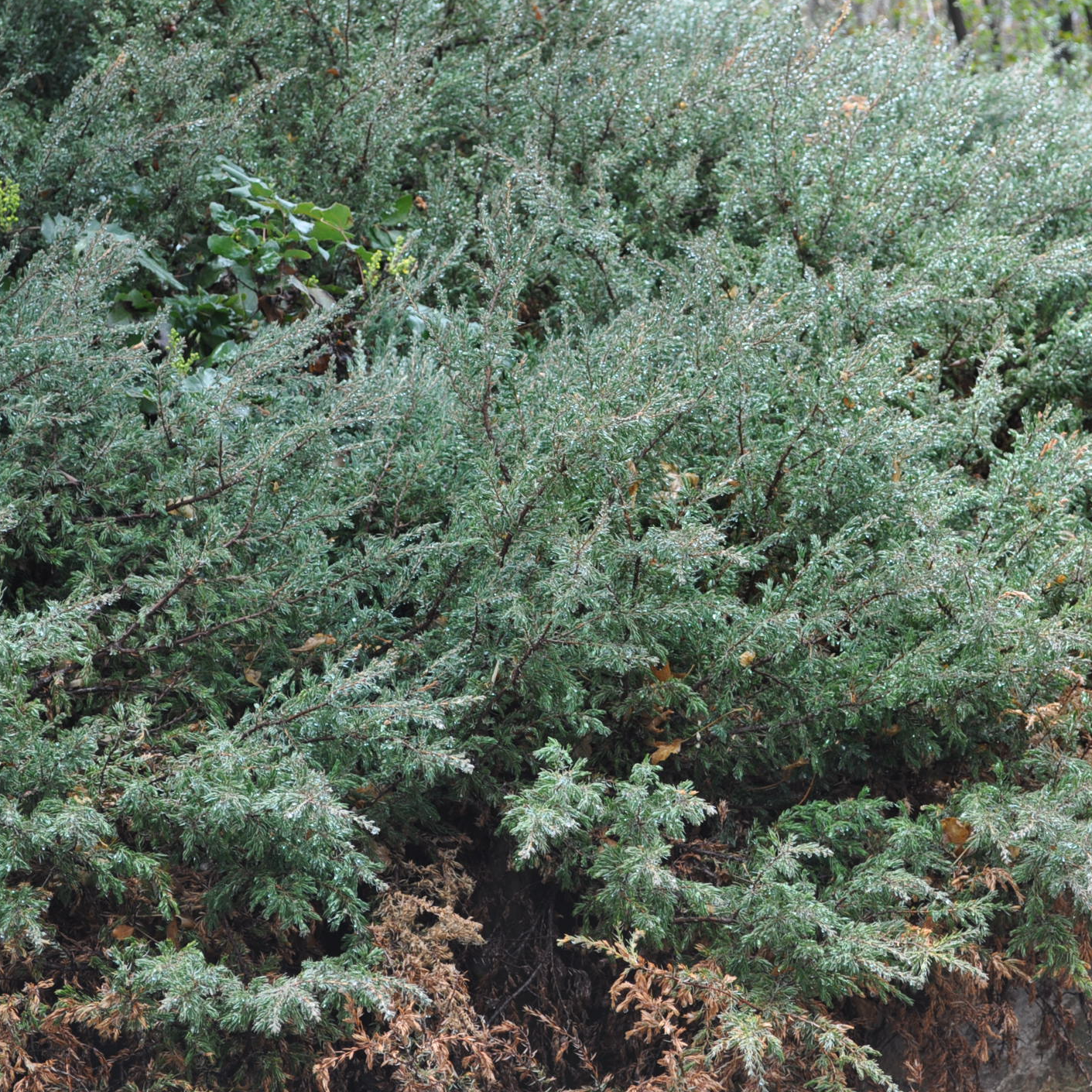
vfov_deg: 19.5
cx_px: 753
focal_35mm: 89
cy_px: 547
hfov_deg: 19.4
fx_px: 3176
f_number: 5.6
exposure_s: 1/125
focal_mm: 46
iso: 200
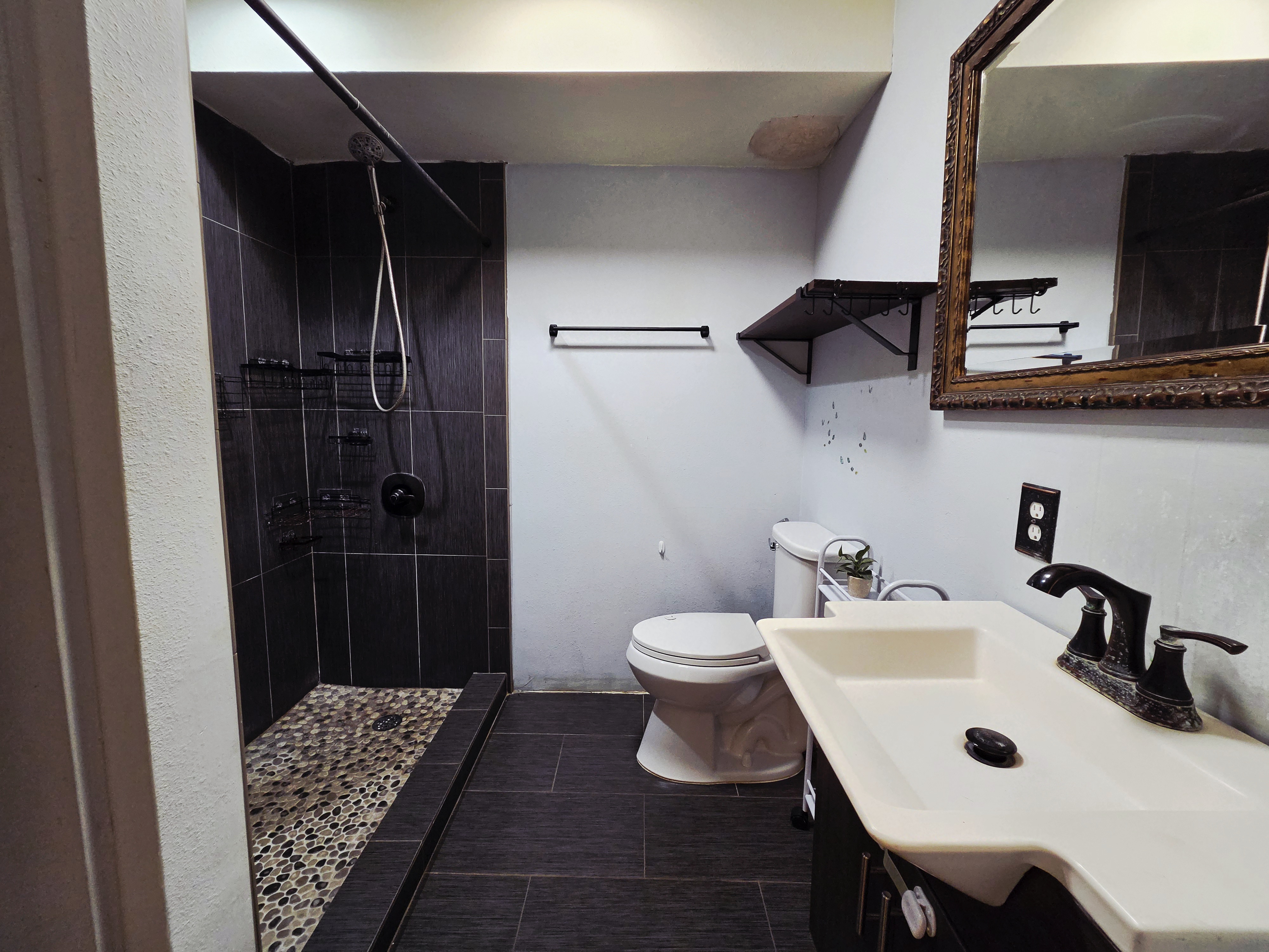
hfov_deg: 106.2
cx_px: 634
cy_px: 476
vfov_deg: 89.9
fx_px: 477
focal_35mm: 13
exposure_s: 1/120
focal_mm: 2.2
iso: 400
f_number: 2.2
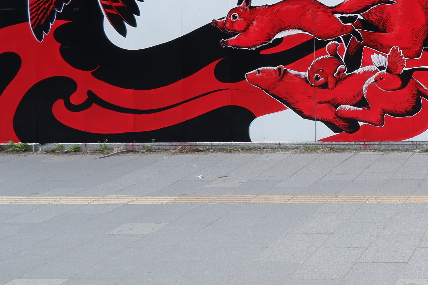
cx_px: 566
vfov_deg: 18.9
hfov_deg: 24.6
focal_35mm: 71
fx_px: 844
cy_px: 27
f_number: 7.1
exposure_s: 1/140
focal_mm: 15
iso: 200
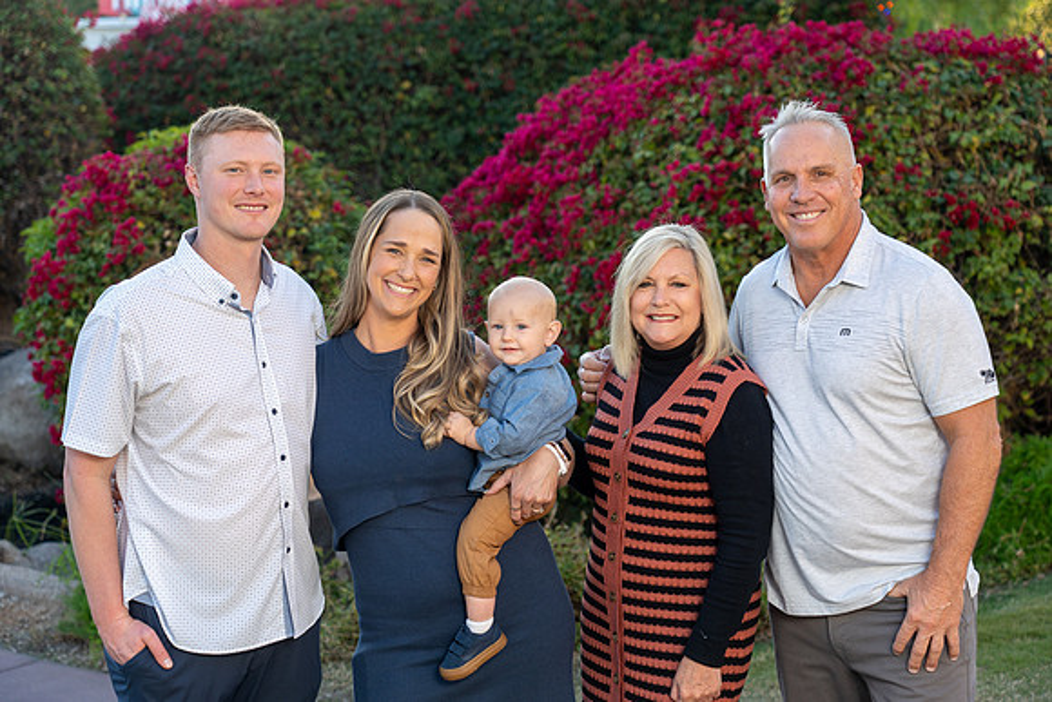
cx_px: 526
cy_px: 351
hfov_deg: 31.0
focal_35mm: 65
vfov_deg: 20.9
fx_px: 1900
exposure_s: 1/200
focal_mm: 65
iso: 160
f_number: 4
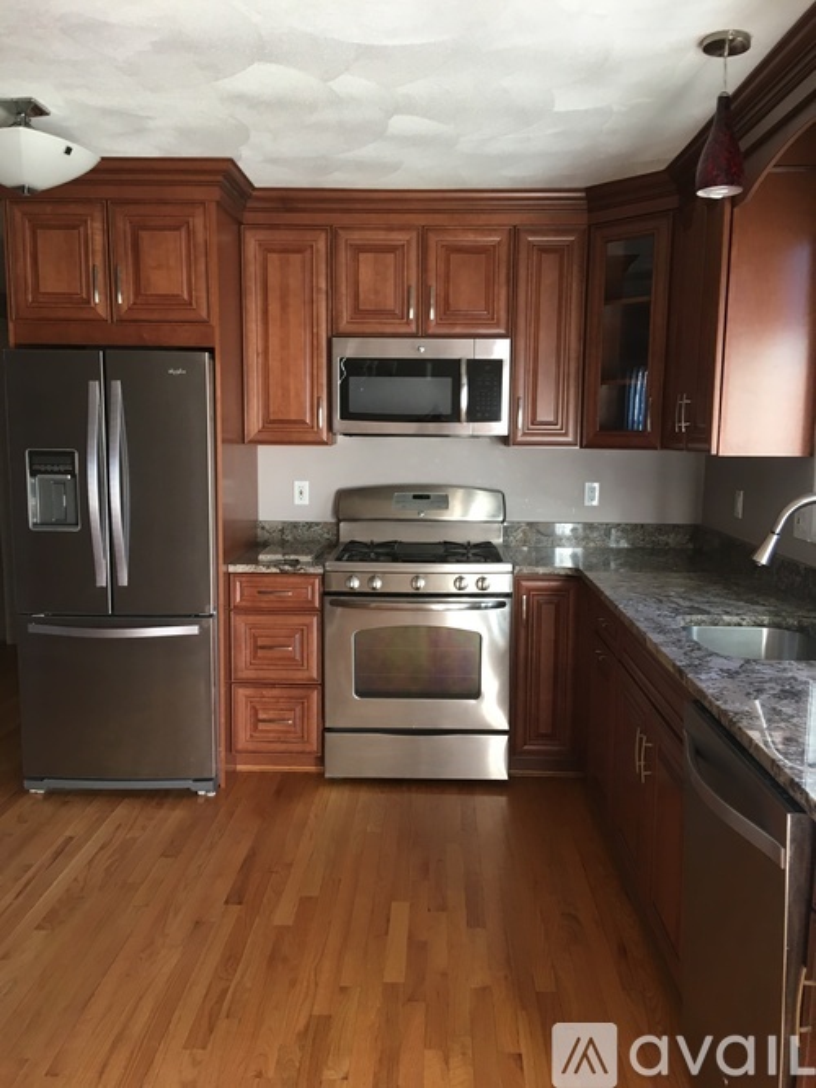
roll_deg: +0.2
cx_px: 408
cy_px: 544
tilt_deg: -5.6
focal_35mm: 29
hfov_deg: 48.2
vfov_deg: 61.7
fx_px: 912
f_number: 2.2
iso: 80
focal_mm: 4.15
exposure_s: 1/30
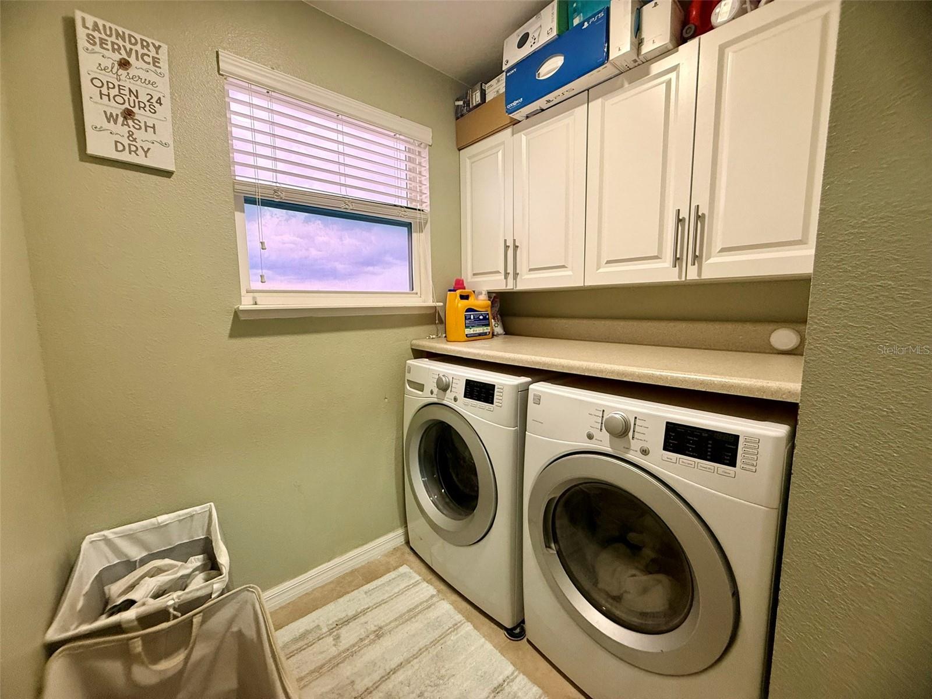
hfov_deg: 102.1
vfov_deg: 85.7
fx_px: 377
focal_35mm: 14
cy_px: 350
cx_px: 466
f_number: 2.2
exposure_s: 1/60
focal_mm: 2.22
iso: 320
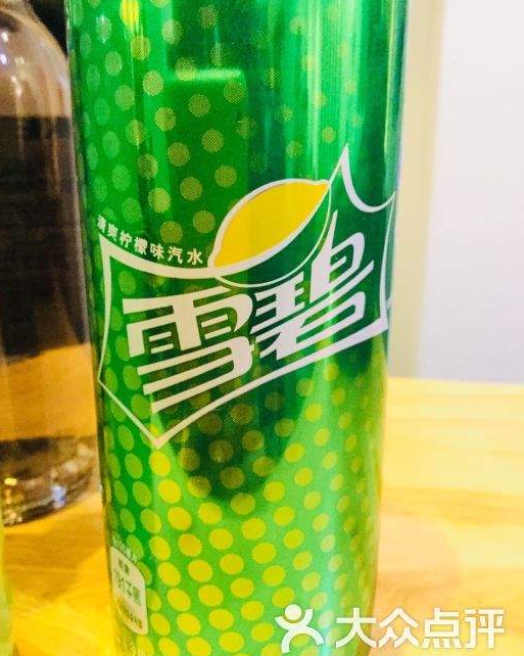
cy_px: 324
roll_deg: -0.8
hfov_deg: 44.5
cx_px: 263
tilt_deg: -17.9
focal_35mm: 33
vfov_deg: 54.2
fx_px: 640
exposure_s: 1/17
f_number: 2.4
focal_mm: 3.3
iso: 400
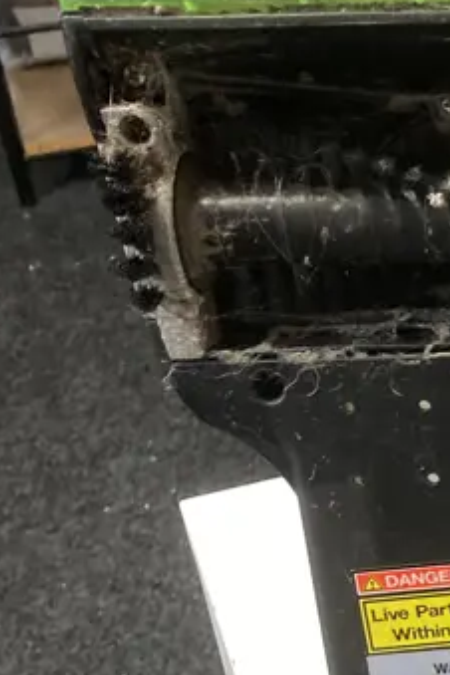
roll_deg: +0.2
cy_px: 591
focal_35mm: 88
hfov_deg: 14.1
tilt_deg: -33.8
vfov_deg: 22.6
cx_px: 751
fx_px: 1650
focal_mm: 3.99
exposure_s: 1/50
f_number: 1.8
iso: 125
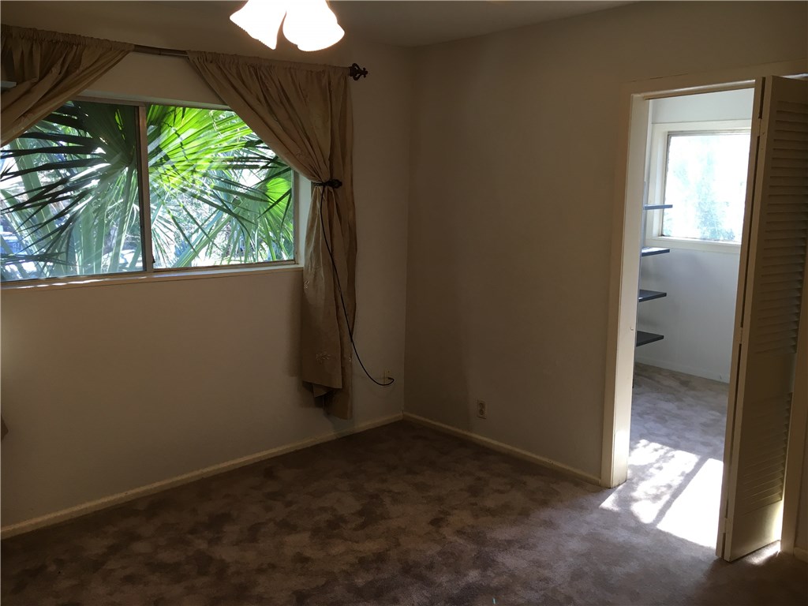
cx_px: 404
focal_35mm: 29
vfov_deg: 48.2
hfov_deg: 61.7
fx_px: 677
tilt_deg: -10.9
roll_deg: -0.2
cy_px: 303
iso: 32
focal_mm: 4.15
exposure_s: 1/40
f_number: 2.2
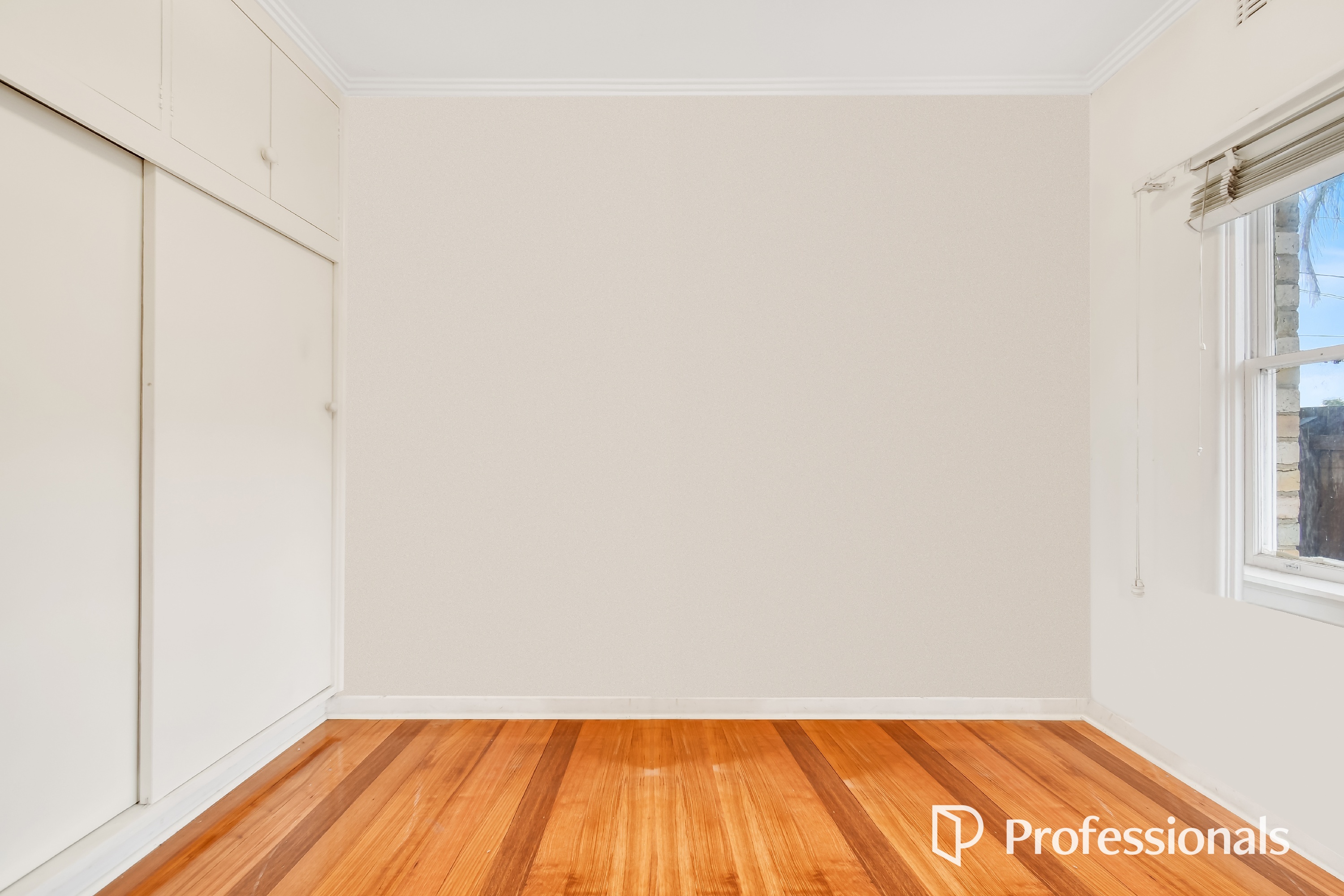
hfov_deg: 100.4
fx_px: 560
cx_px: 672
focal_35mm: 15
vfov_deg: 77.3
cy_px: 448
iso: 100
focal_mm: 10
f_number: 4.5
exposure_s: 1/13
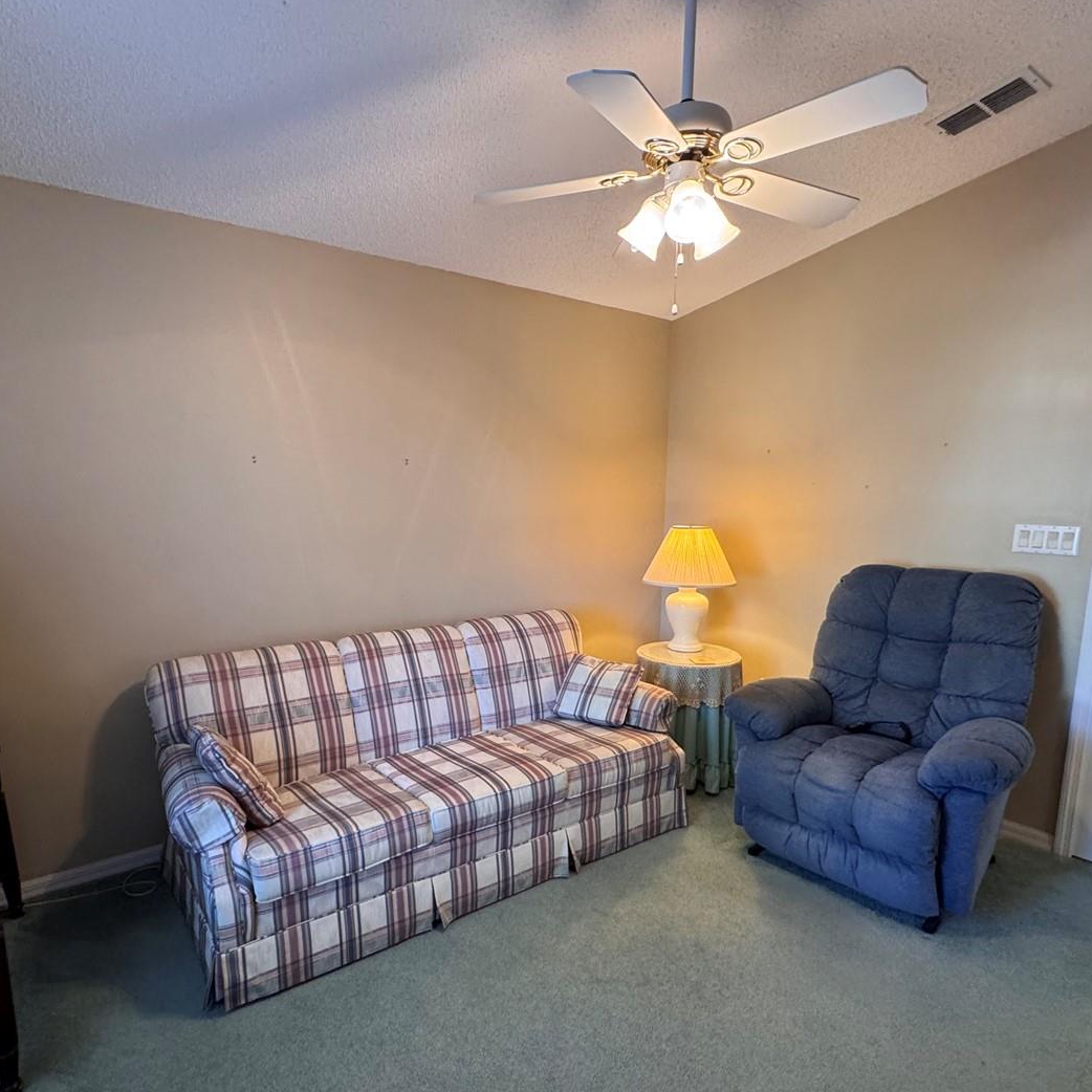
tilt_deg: -9.8
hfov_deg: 77.5
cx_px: 494
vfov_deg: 77.5
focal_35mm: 19
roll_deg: +0.0
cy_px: 597
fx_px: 678
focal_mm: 2.22
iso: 320
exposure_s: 1/60
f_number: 2.2
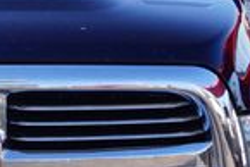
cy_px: 167
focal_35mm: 132
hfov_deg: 15.0
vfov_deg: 10.3
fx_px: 918
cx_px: -43
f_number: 9
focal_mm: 20
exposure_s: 1/80
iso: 100
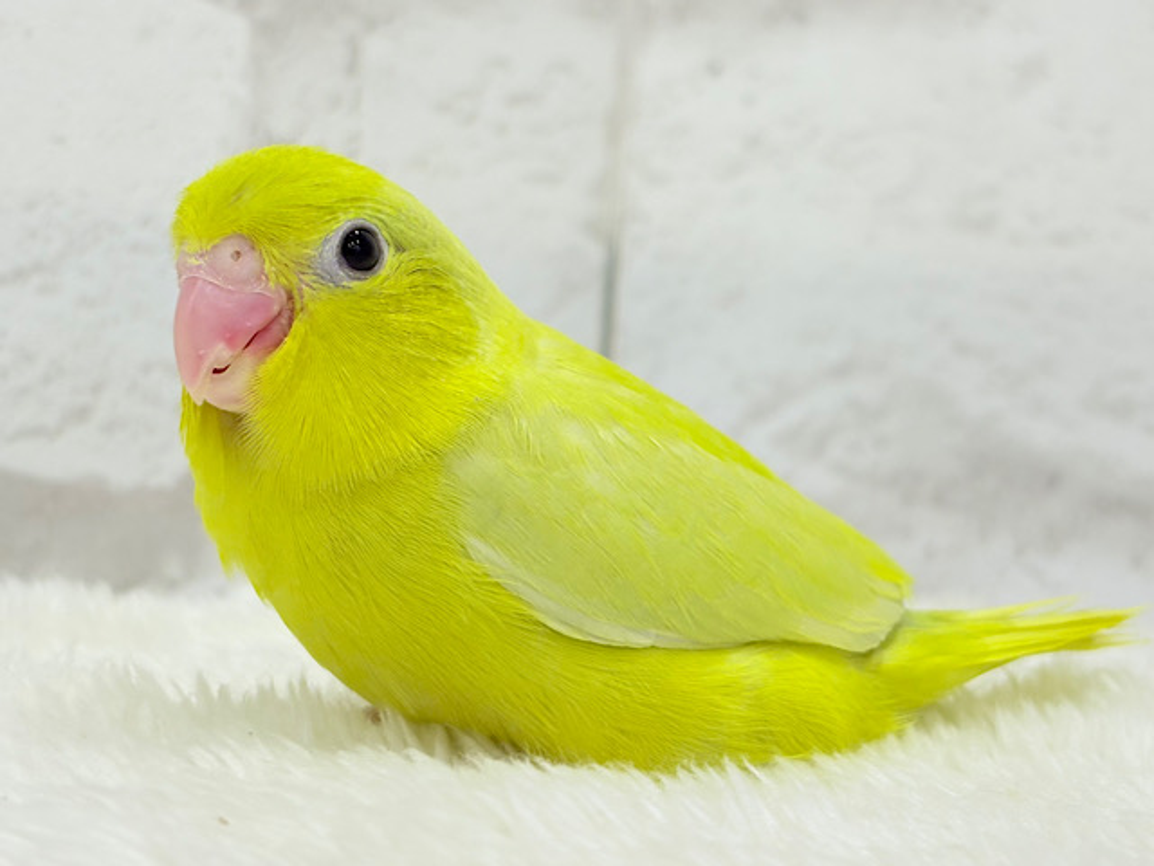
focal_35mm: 52
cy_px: 433
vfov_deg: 28.0
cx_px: 577
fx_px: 1734
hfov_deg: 36.8
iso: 50
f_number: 1.6
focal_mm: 5.96
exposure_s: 1/100
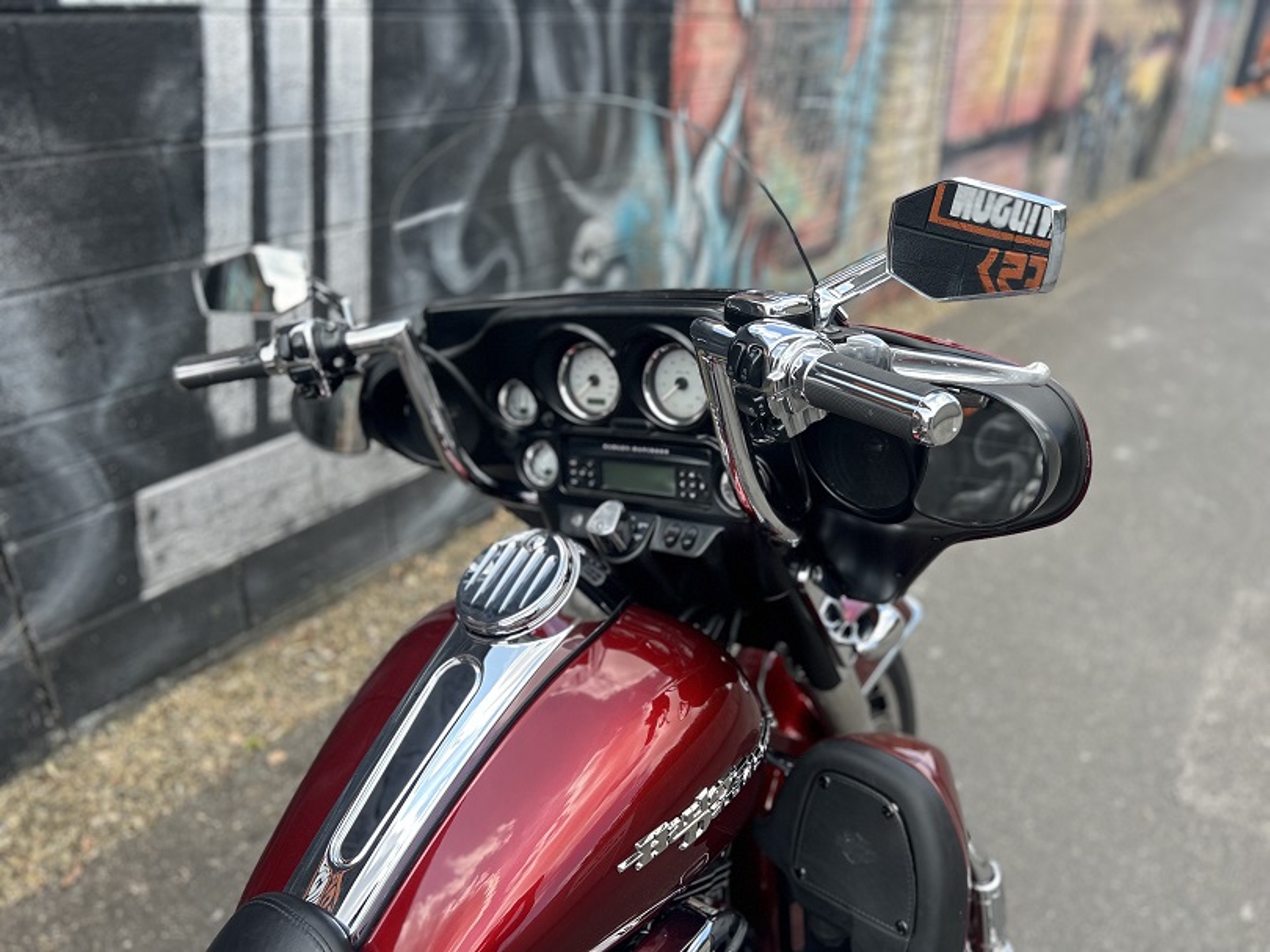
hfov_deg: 67.3
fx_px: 954
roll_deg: -1.9
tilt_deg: -27.1
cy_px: 476
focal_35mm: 26
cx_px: 635
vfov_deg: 53.0
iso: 50
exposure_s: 1/743
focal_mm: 5.7
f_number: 1.5
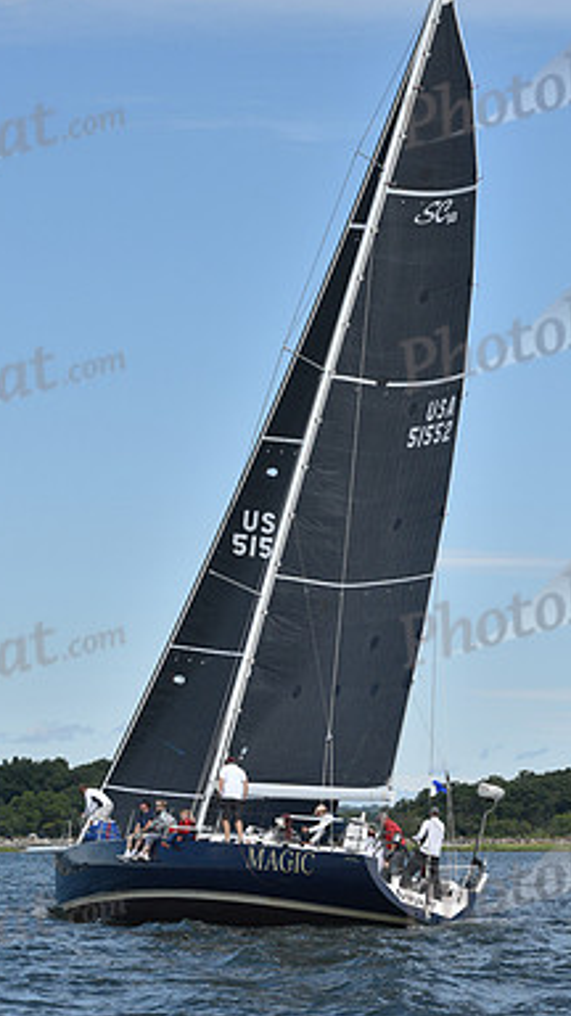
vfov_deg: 15.8
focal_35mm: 136
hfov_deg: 8.9
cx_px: 263
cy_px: 500
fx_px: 3661
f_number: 9
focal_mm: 86
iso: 320
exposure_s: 1/1000
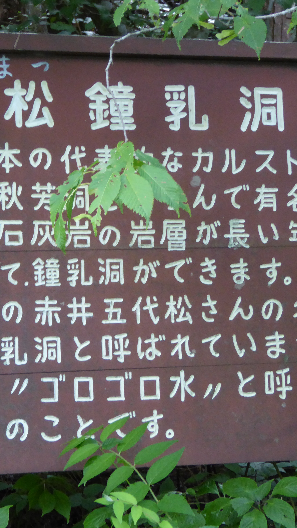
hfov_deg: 9.8
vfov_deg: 17.3
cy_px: 264
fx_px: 1736
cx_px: 74
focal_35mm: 124
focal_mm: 14.1
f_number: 4.7
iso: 400
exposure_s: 1/40
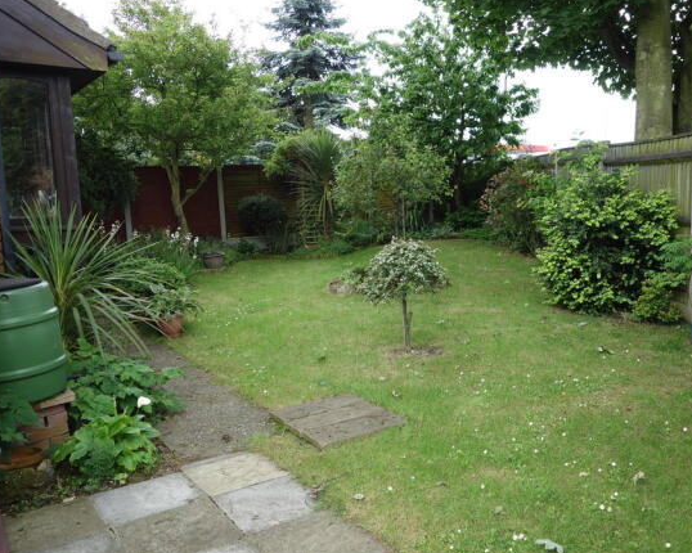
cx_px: 412
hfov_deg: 55.3
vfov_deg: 45.8
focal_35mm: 32
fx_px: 655
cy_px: 276
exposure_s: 1/100
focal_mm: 10.4
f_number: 3.5
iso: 125
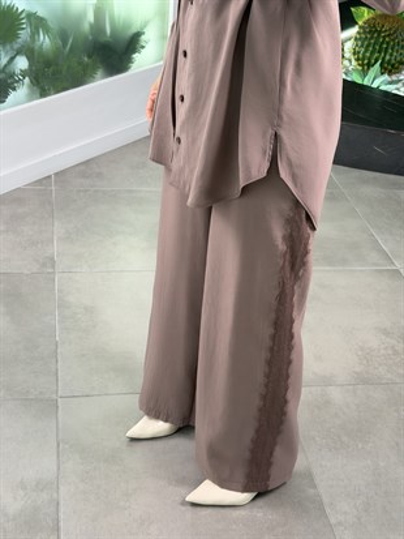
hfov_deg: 30.3
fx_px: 747
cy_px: 270
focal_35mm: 48
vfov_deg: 39.6
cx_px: 202
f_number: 1.78
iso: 100
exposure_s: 1/120
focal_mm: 6.76
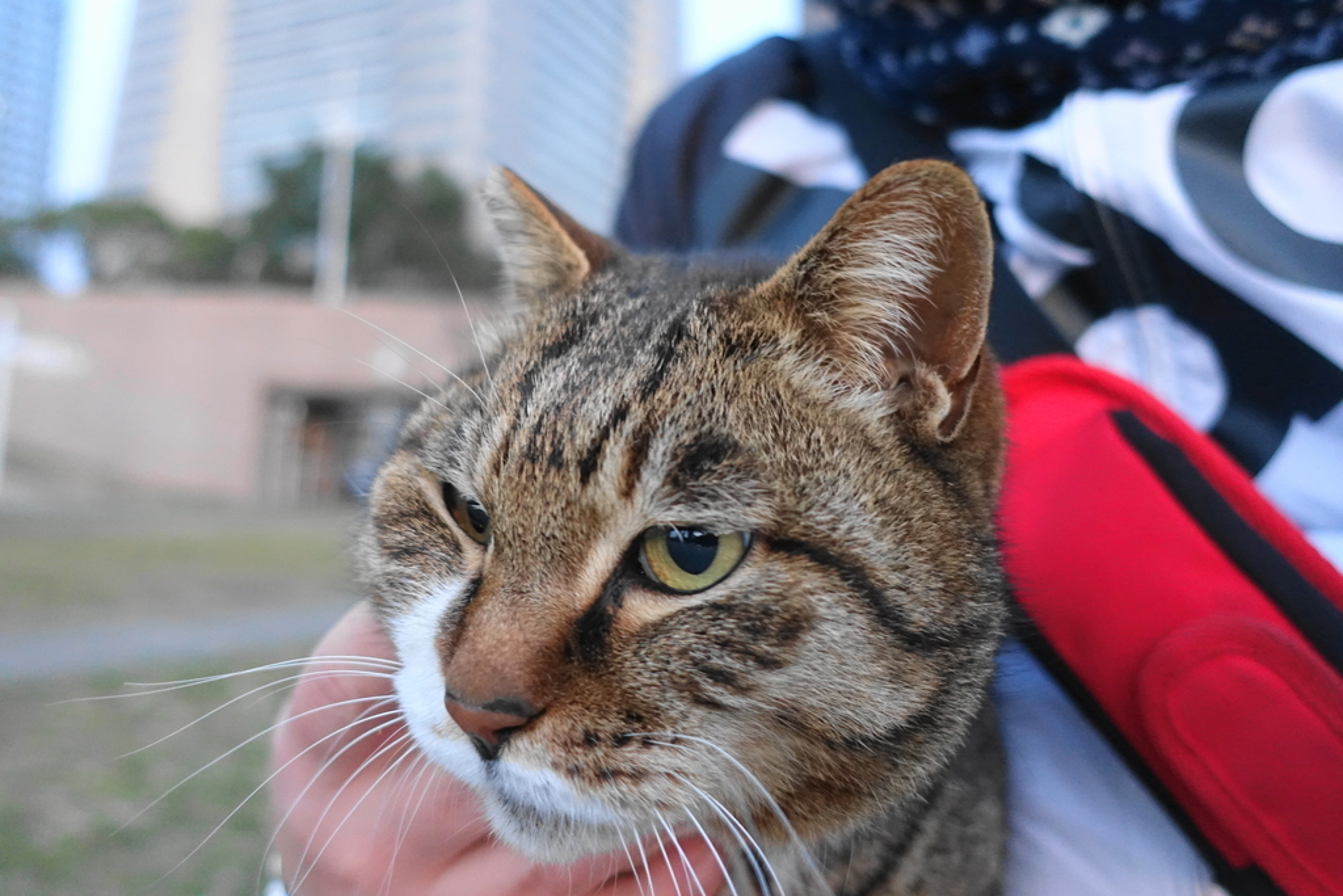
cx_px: 672
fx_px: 895
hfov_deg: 73.7
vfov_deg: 53.1
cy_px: 448
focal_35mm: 24
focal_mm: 8.8
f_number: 1.8
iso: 1250
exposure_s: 1/160
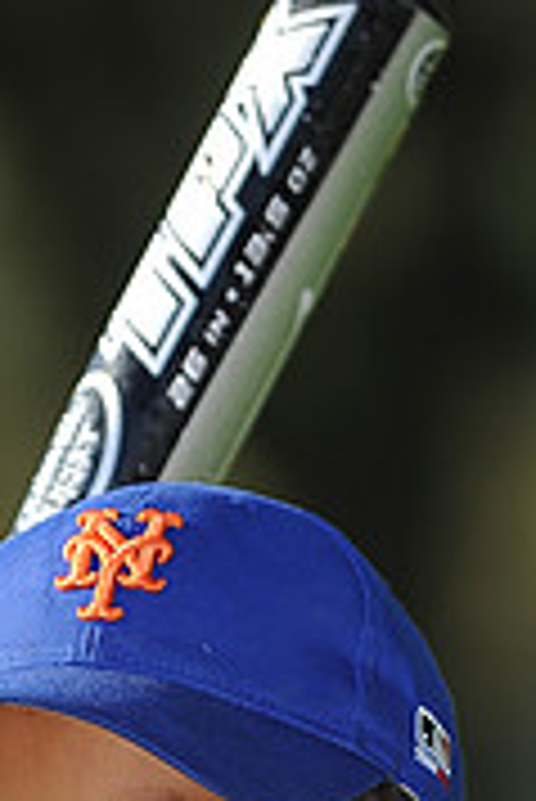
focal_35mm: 650
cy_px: 1116
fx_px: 14487
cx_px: 135
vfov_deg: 3.2
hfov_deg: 2.1
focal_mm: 200
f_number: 4
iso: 200
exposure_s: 1/1000
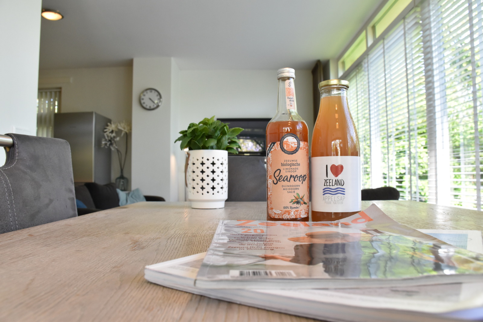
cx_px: 242
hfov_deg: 67.4
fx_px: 362
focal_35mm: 27
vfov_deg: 47.9
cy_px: 161
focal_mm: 18
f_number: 7.1
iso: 1250
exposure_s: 1/125
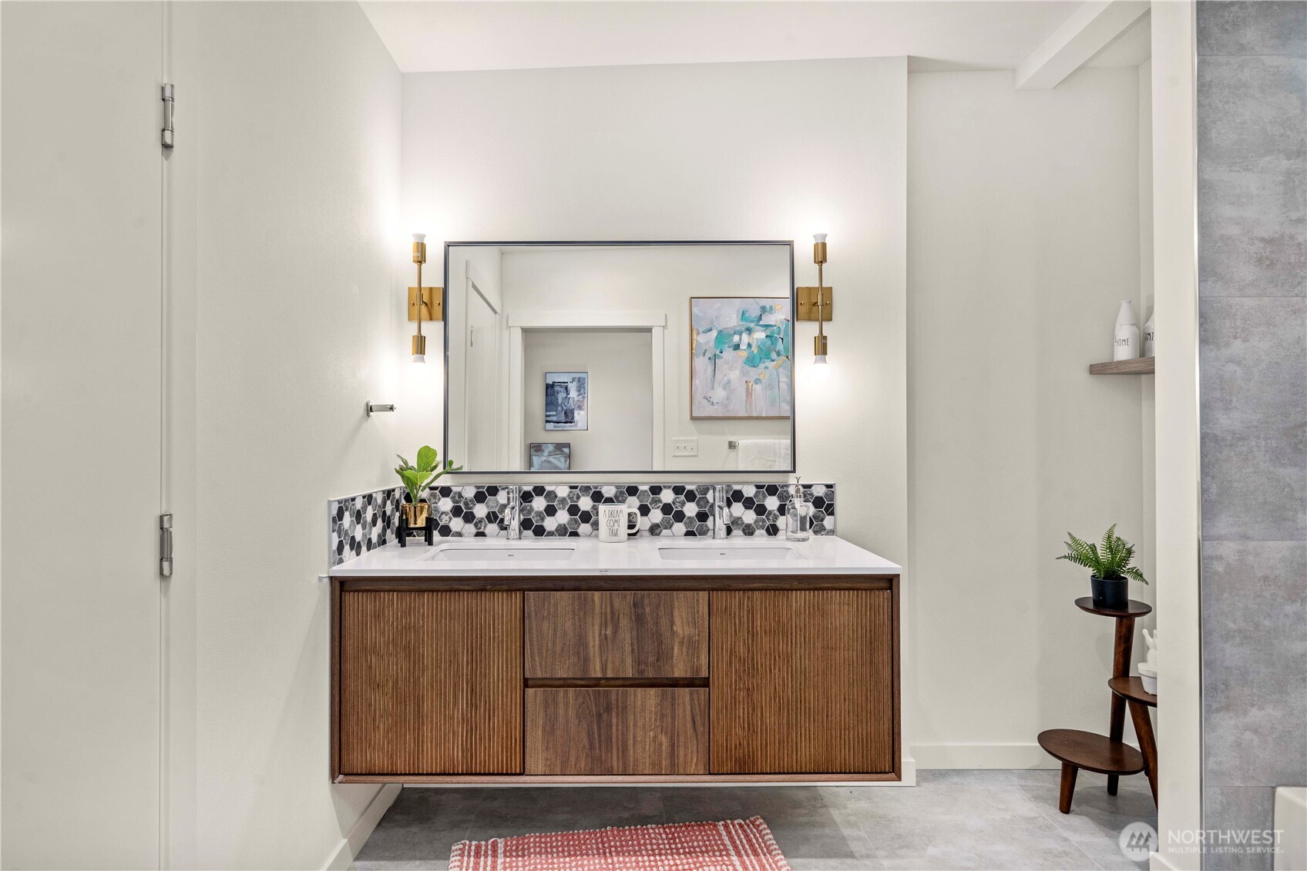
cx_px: 654
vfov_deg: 70.5
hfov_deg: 93.3
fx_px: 617
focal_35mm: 17
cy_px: 436
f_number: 8
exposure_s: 1/15
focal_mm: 17
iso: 1000
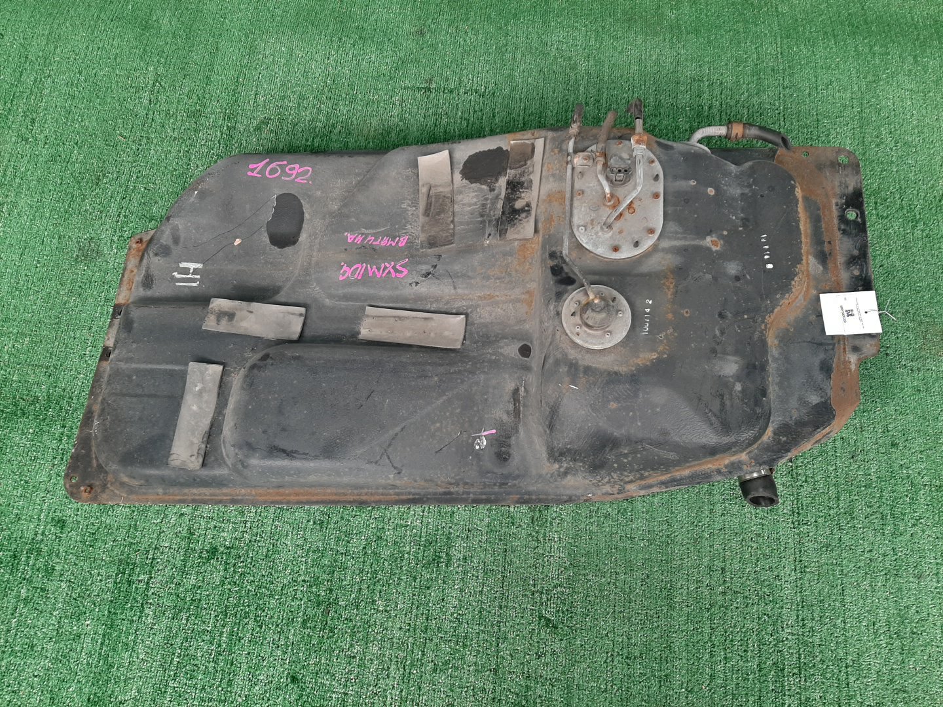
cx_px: 472
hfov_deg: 67.3
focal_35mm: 26
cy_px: 354
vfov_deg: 53.1
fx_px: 708
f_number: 1.7
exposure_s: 1/50
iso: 76
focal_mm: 3.93
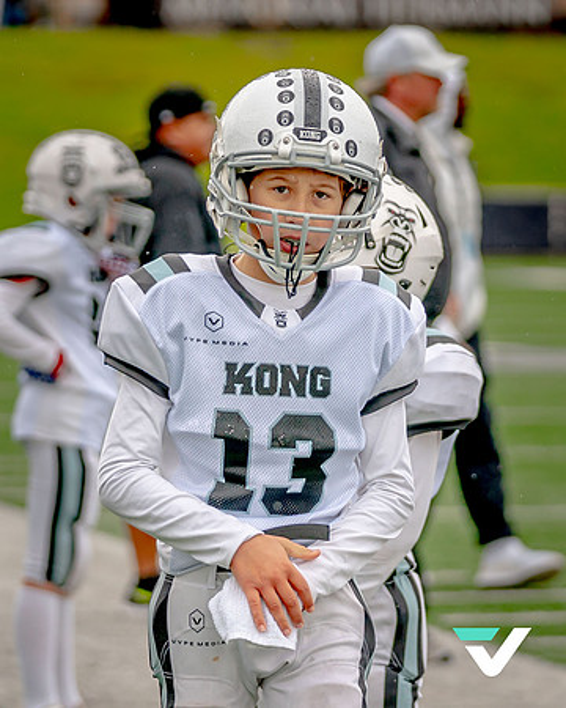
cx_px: 261
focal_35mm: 263
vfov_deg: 7.4
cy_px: 367
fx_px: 5506
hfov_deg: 5.9
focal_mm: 117
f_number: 2.8
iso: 400
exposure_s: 1/2000
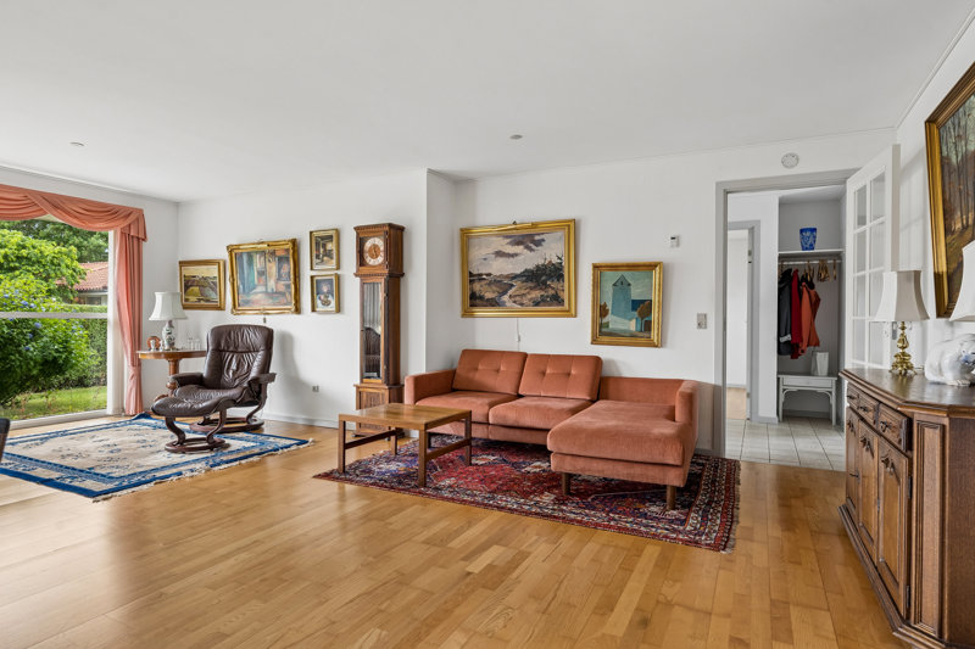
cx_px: 488
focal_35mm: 20
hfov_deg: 84.0
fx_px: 542
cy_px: 324
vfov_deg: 61.9
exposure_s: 1/4
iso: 200
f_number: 8
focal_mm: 20
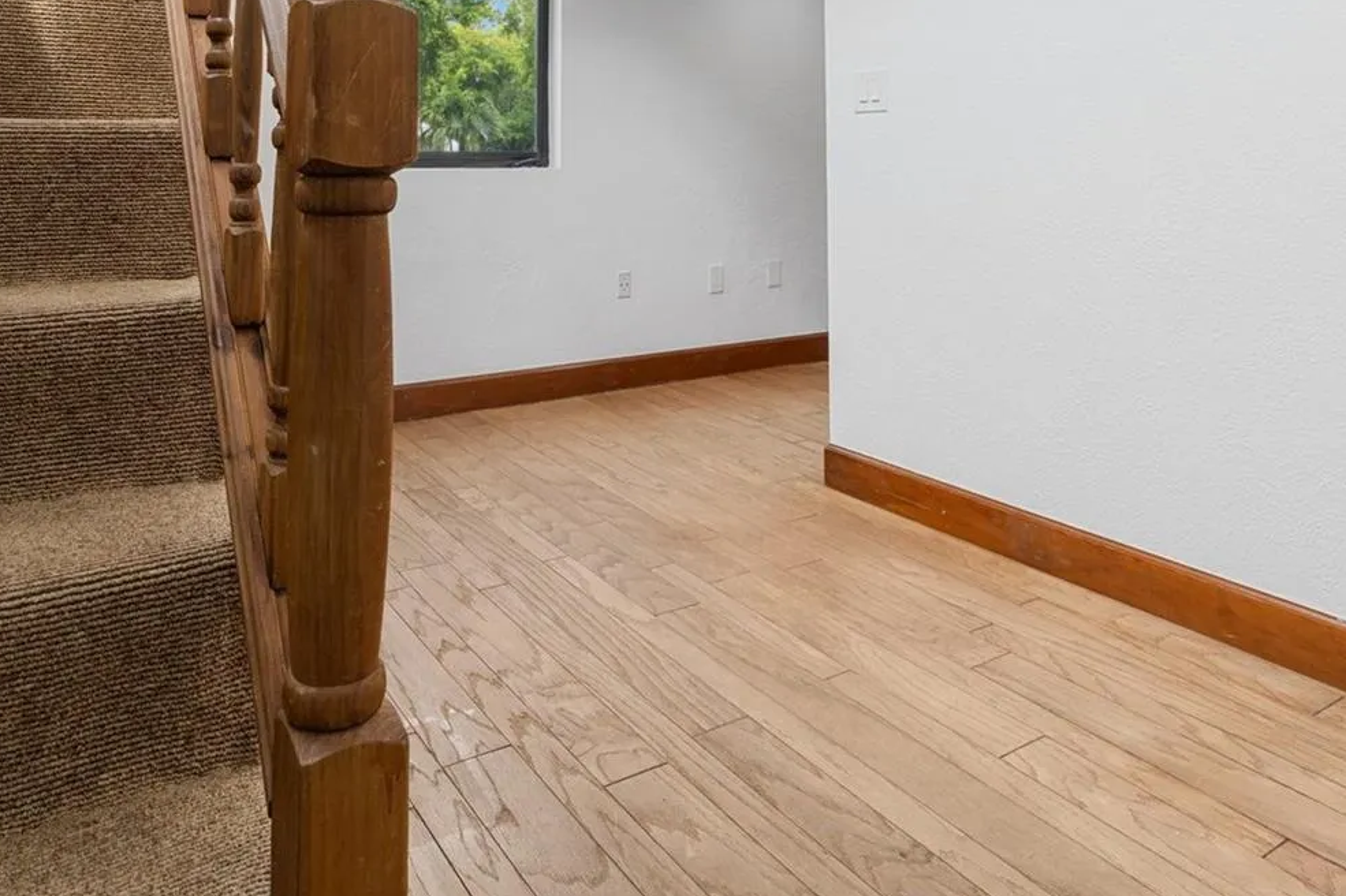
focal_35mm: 26
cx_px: 619
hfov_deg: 69.3
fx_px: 972
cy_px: 190
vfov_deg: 47.1
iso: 320
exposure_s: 1/4
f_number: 8
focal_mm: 16
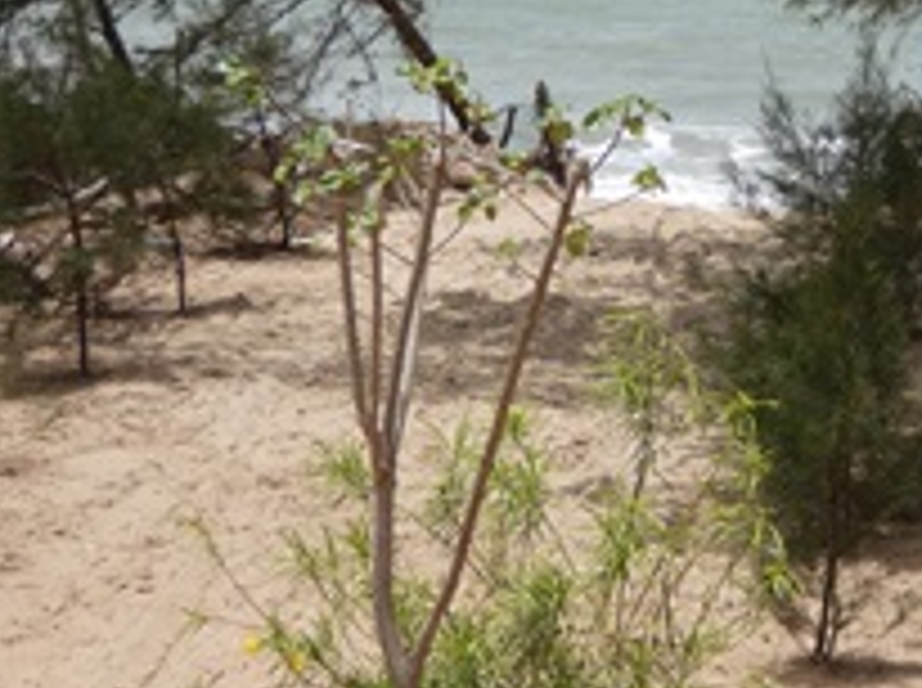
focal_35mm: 134
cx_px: 980
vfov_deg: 11.0
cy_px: 70
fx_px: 3563
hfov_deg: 14.4
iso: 80
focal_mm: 10.8
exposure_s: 1/640
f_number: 4.1
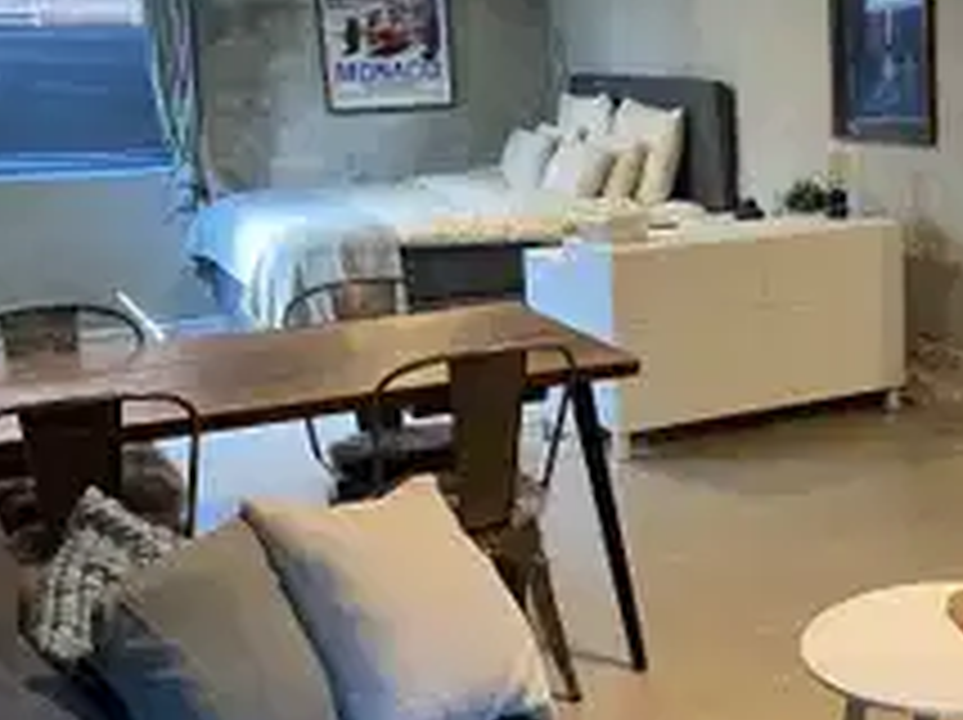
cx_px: 855
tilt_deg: -11.3
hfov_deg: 33.8
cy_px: 308
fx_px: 1501
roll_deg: +0.5
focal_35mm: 54
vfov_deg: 27.0
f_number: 1.8
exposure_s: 1/50
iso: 200
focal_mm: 4.25
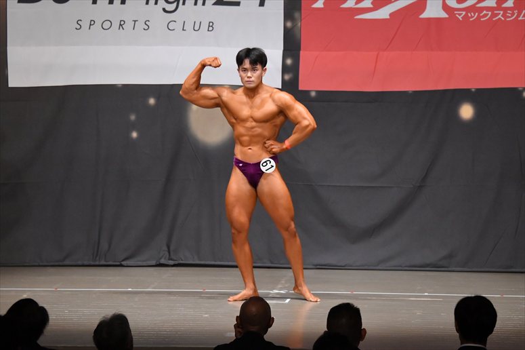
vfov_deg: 7.3
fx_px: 2726
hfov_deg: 11.0
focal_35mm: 187
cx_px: 262
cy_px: 175
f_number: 5.6
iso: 6400
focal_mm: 125
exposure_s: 1/400
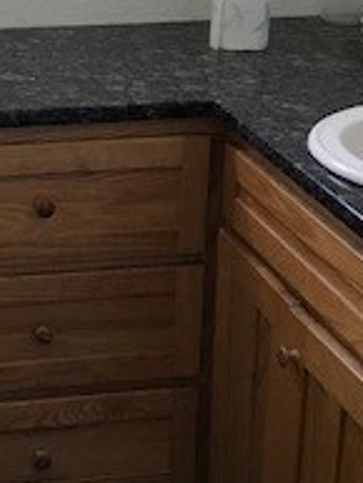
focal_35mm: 93
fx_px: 1299
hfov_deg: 15.6
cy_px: 165
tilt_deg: -18.3
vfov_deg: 21.0
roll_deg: -0.1
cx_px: -10
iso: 40
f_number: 1.8
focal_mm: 3.99
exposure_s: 1/30
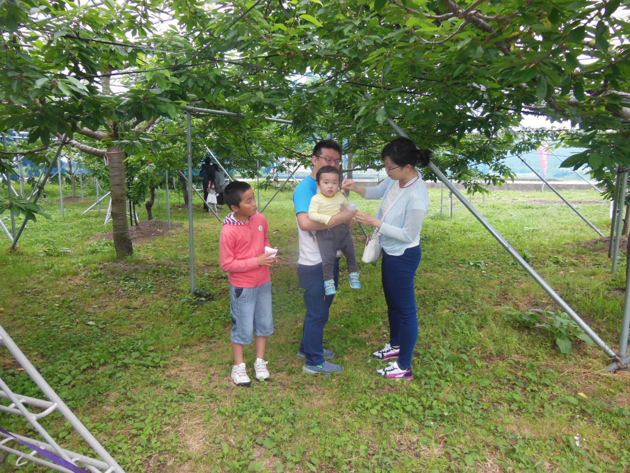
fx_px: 455
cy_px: 236
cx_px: 315
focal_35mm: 25
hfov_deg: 69.4
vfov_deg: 54.9
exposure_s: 1/40
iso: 125
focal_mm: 4.5
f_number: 3.5
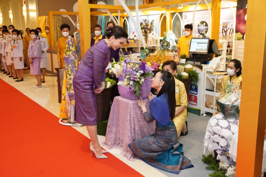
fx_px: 273
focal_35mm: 37
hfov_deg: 51.9
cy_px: 88
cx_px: 133
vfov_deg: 36.0
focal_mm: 37
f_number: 4
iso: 2000
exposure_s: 1/160
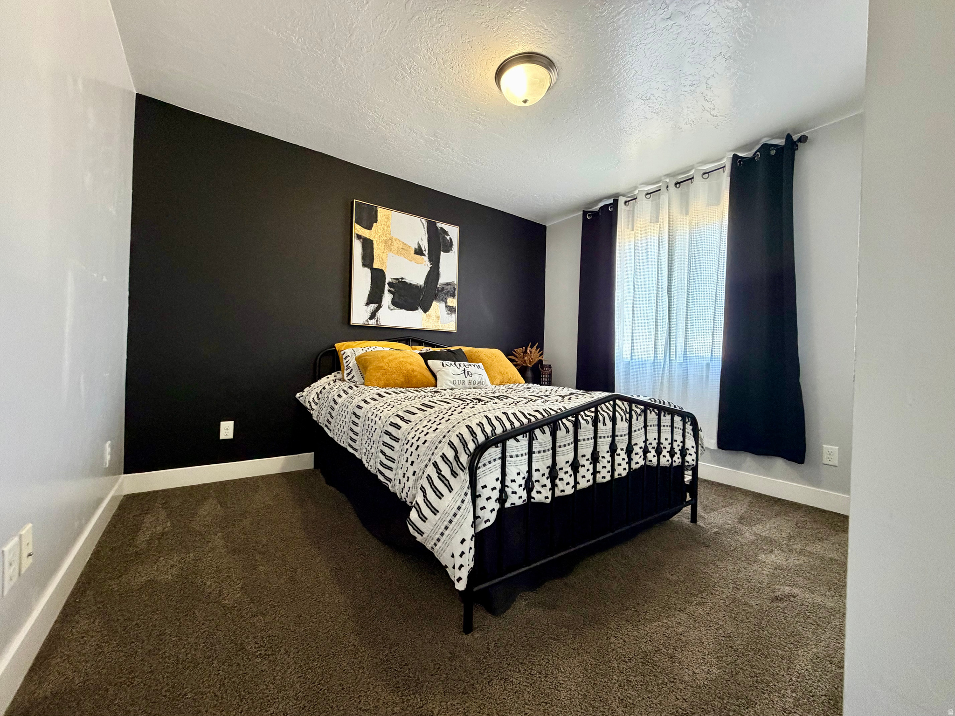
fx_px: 386
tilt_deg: +0.3
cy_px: 358
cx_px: 478
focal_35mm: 14
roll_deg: -1.3
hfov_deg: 102.1
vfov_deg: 85.7
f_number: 2.2
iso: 500
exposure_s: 1/60
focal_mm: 2.22
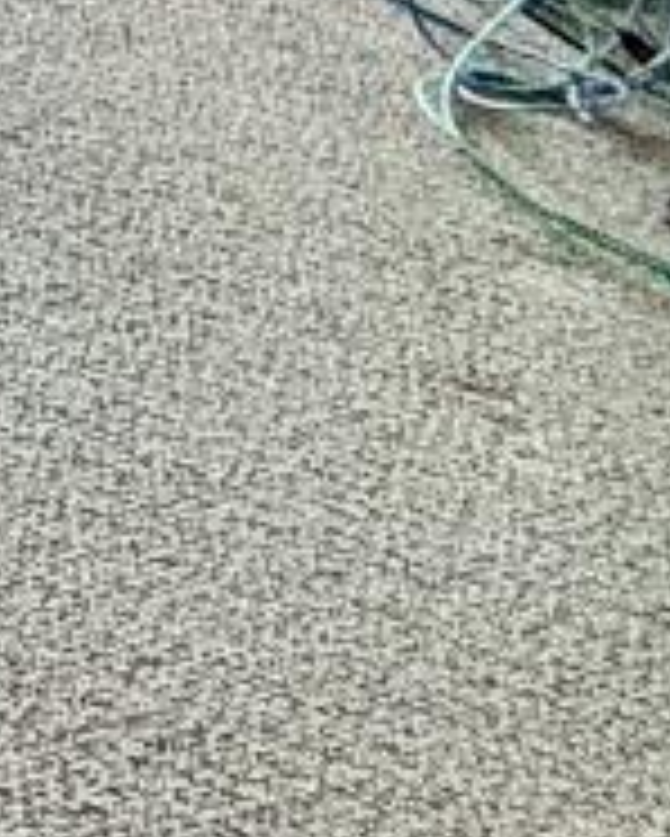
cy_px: -1339
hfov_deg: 7.5
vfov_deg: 12.4
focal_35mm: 110
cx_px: -2235
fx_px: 2724
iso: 125
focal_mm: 2.22
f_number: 2.2
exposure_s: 1/120
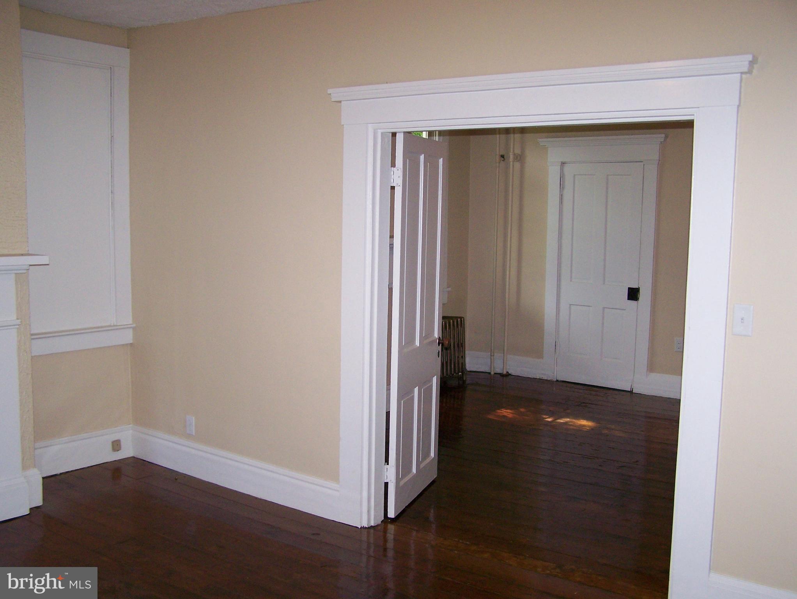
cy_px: 300
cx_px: 398
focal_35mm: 38
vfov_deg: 37.8
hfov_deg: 48.9
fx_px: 876
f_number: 2.8
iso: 160
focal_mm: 6.3
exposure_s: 1/60
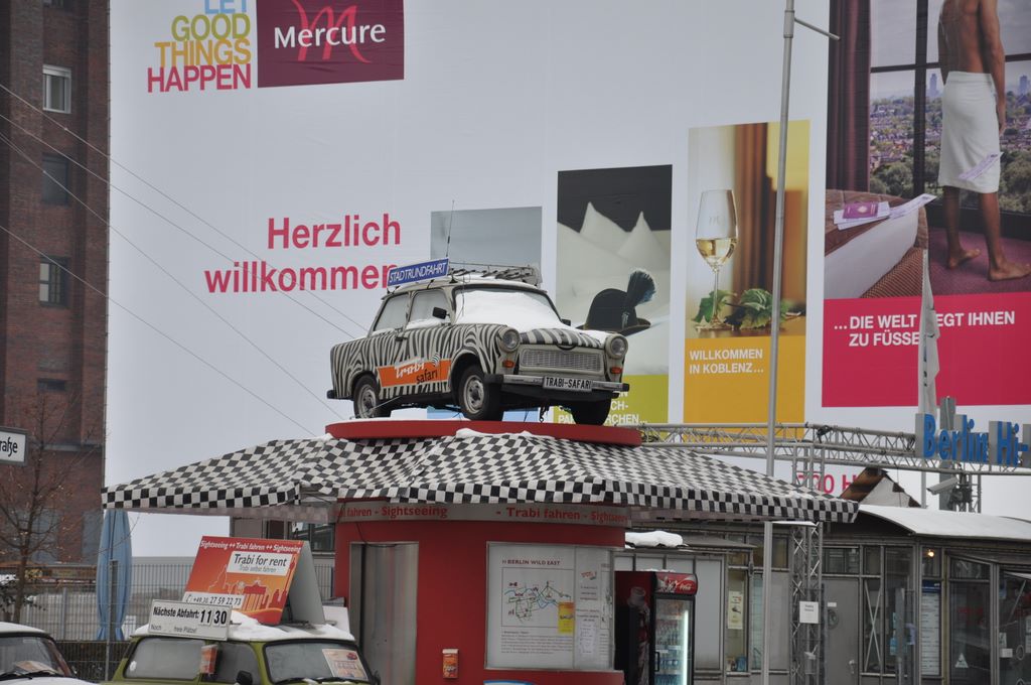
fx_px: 4505
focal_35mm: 158
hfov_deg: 13.1
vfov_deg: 8.7
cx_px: 516
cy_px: 342
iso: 200
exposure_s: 1/160
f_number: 6.3
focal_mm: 105
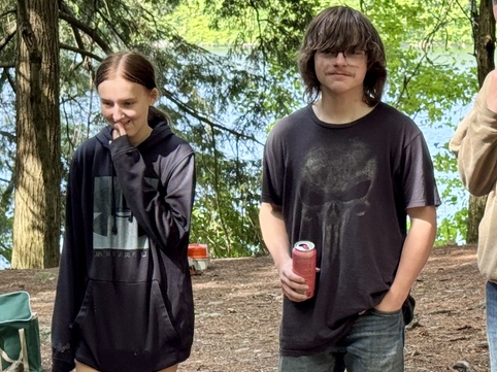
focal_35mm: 102
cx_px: 431
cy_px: 223
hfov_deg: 19.0
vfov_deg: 14.5
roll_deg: +0.4
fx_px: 1464
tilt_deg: -10.0
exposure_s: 1/121
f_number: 1.78
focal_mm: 6.76
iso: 50
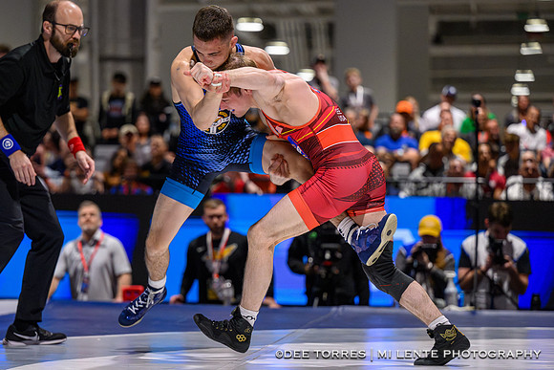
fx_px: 2145
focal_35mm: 139
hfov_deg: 14.7
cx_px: 249
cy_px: 194
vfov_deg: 9.8
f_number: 2.8
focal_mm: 115
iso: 7200
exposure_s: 1/800
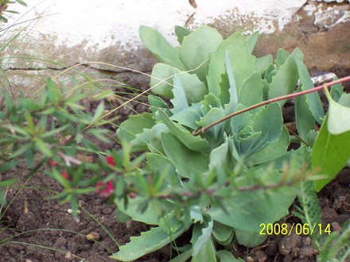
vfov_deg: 10.3
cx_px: 175
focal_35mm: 144
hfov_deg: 13.7
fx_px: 1456
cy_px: 131
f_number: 4.9
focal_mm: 22.4
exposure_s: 1/90
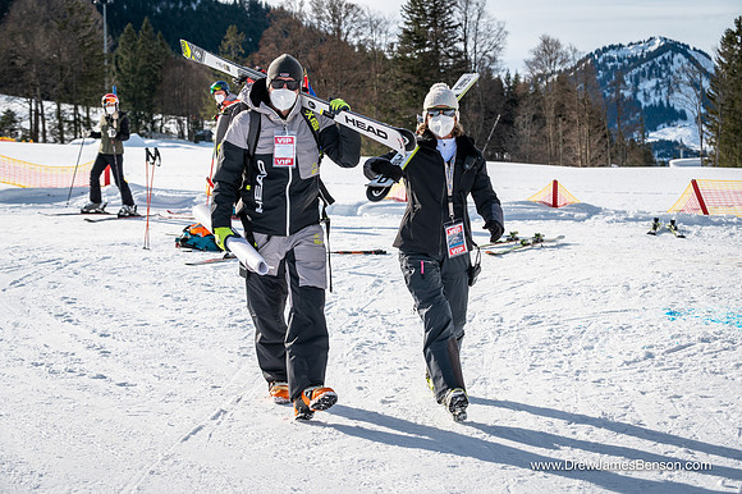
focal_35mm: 70
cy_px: 247
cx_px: 371
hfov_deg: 28.9
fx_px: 1442
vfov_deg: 19.4
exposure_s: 1/800
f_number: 8
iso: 125
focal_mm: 70
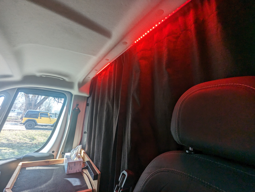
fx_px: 118
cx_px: 128
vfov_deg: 78.2
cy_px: 96
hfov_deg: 94.4
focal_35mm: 16
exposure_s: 1/72.5
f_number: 2.2
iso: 78
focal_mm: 2.35
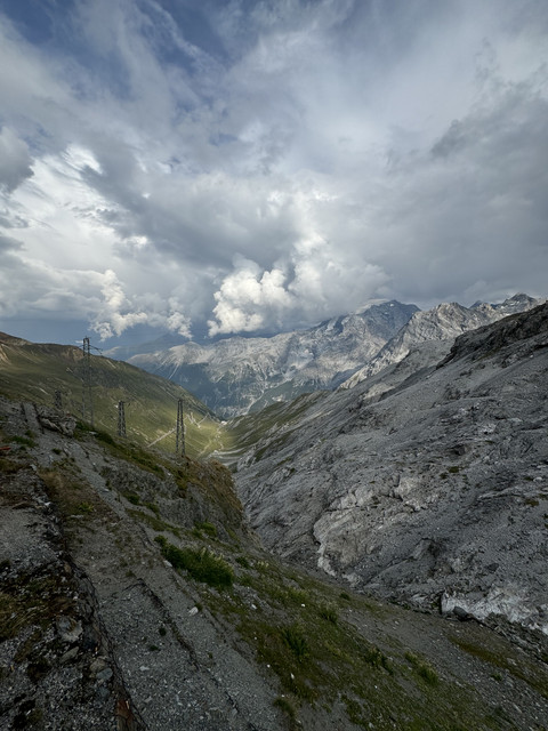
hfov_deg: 85.7
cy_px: 366
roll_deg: -0.5
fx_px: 296
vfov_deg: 102.1
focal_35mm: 14
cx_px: 274
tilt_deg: -2.1
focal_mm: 2.22
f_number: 2.2
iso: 50
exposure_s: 1/2985
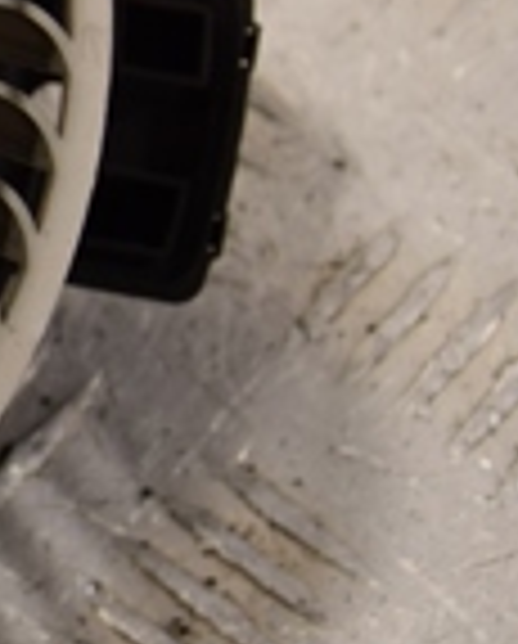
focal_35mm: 302
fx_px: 5769
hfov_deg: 5.0
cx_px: -586
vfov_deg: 6.4
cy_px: -104
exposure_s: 1/125
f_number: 5.6
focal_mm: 48
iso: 400
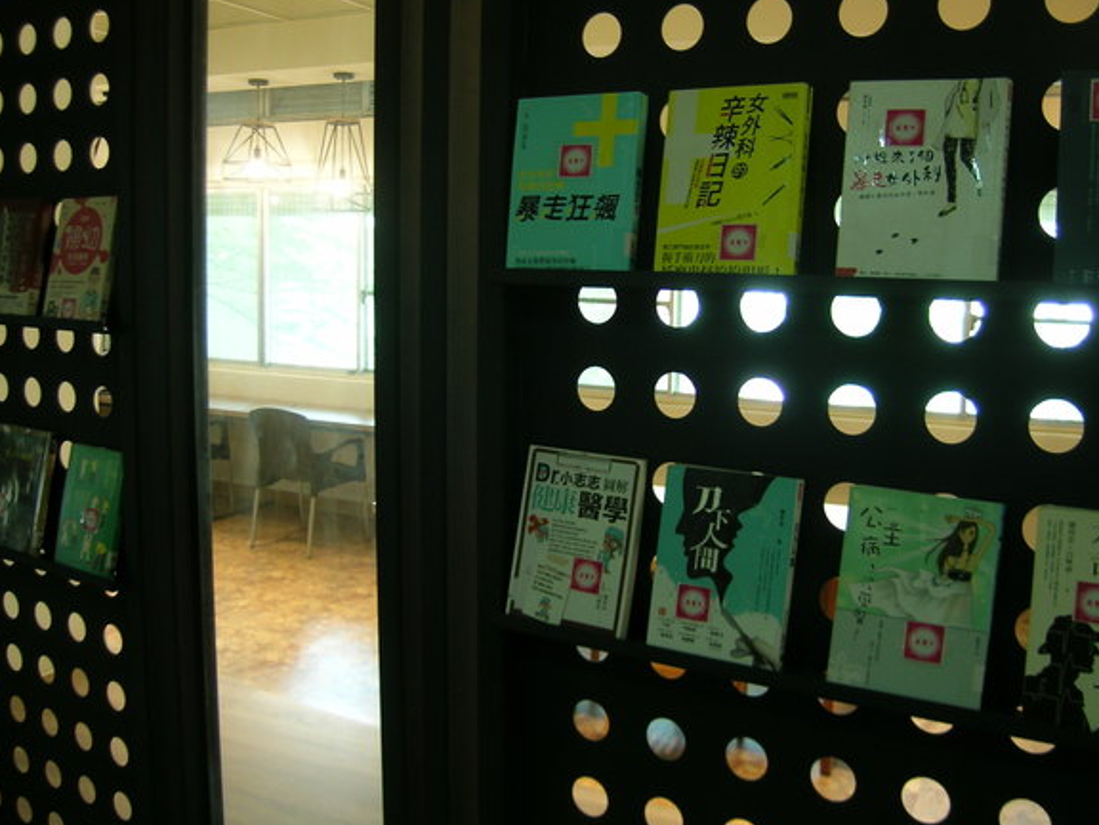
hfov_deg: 53.9
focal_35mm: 34
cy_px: 352
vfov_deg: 41.7
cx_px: 595
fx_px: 1079
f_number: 2.8
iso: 50
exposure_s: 1/11.5
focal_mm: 5.8
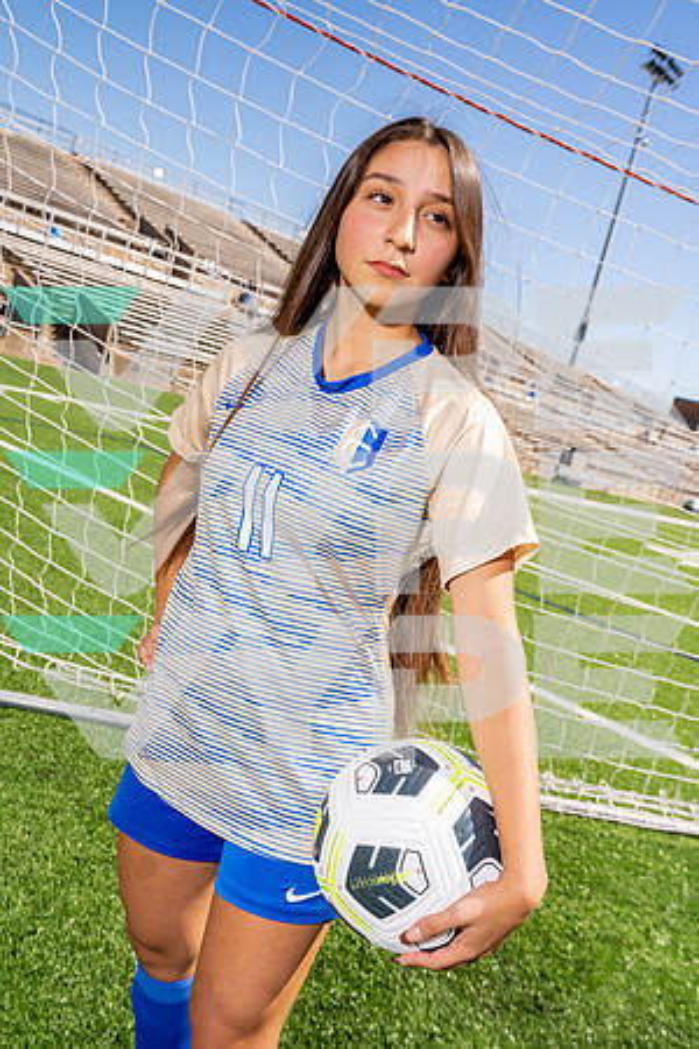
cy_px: 524
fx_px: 990
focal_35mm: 34
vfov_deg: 55.8
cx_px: 350
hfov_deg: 38.9
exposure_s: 1/250
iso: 100
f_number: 8
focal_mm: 34
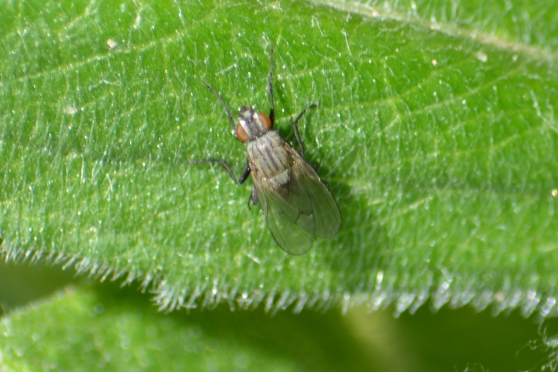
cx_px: 279
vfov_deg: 3.1
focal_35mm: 450
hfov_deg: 4.6
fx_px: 6974
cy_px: 186
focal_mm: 300
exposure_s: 1/125
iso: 110
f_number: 8
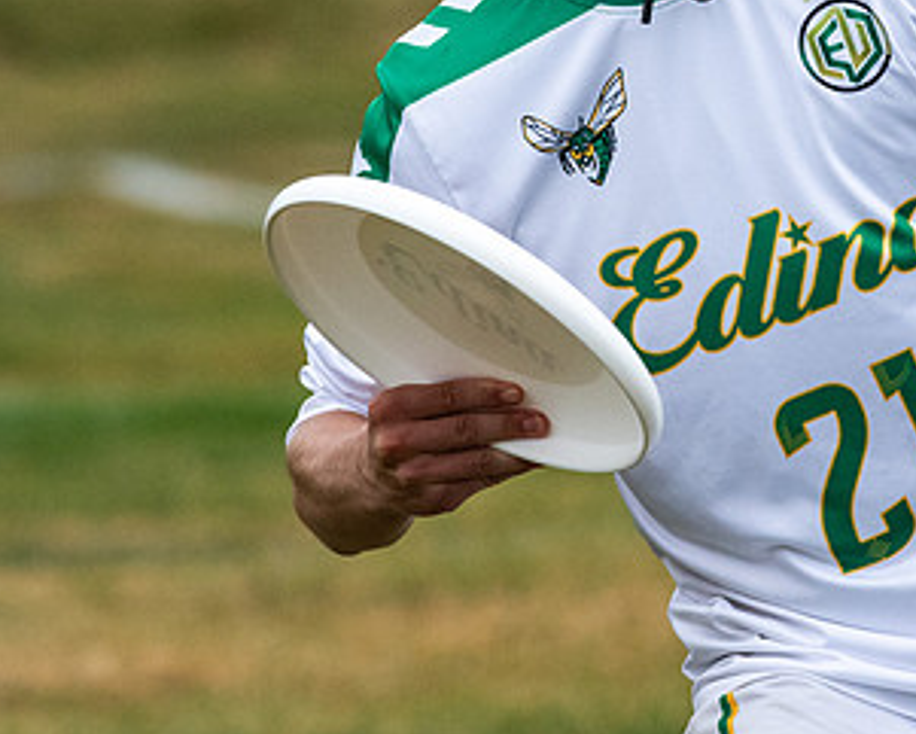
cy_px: 42
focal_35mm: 969
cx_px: 820
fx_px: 26278
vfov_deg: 1.6
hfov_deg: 2.0
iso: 1600
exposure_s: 1/2000
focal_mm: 300
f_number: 8
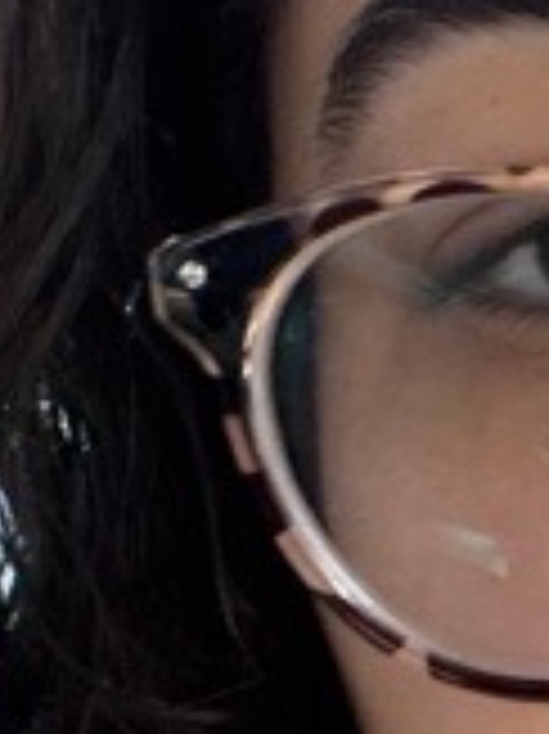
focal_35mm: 147
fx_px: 3113
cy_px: 932
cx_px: 954
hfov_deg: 9.6
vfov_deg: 13.0
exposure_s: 1/60
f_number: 1.9
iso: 100
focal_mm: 2.71
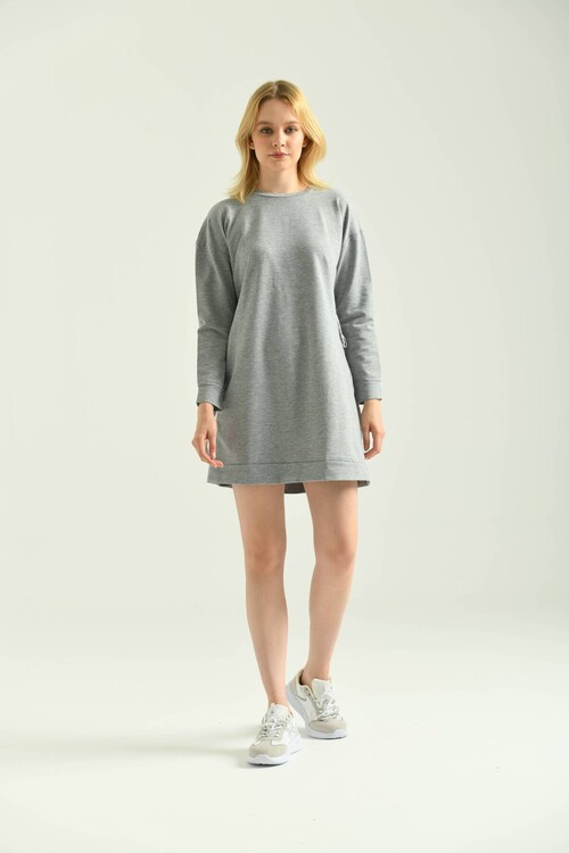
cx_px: 284
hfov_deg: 16.7
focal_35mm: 82
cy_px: 426
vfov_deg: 24.8
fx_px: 1944
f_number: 5.6
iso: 125
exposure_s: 1/160
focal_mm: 82
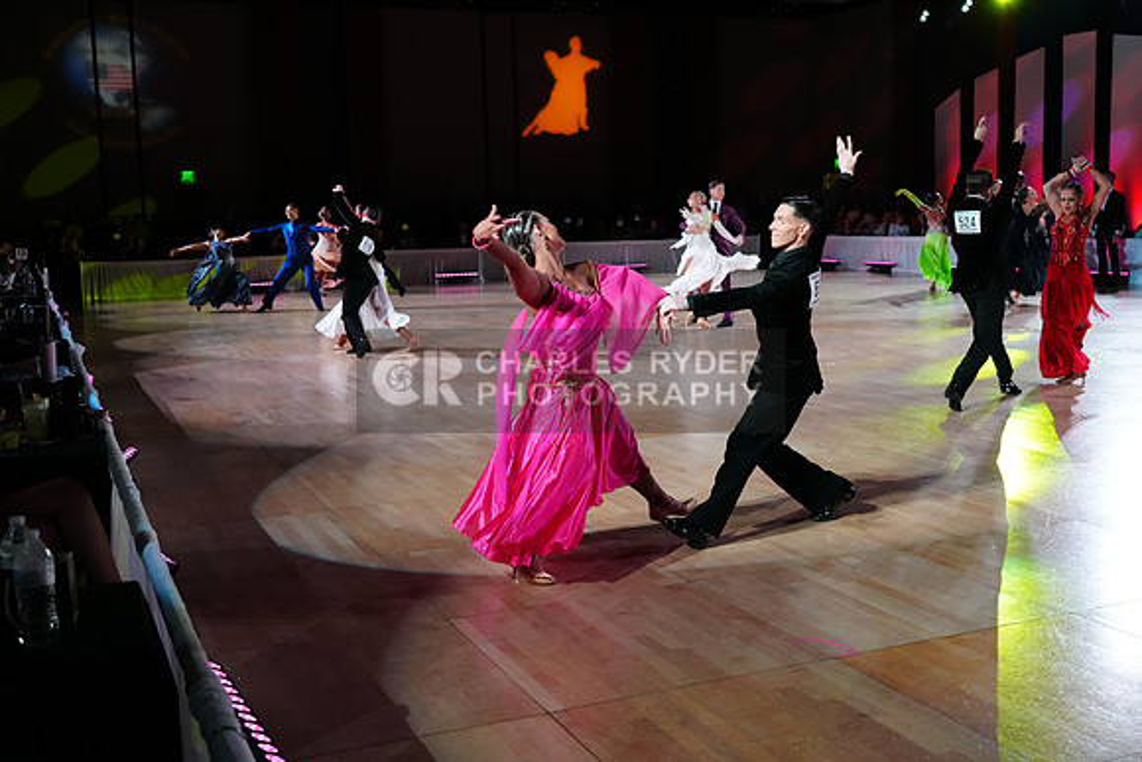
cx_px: 571
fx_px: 1237
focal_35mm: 39
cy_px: 381
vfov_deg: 34.2
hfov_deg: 49.5
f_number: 4
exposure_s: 1/400
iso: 3200
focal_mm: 39
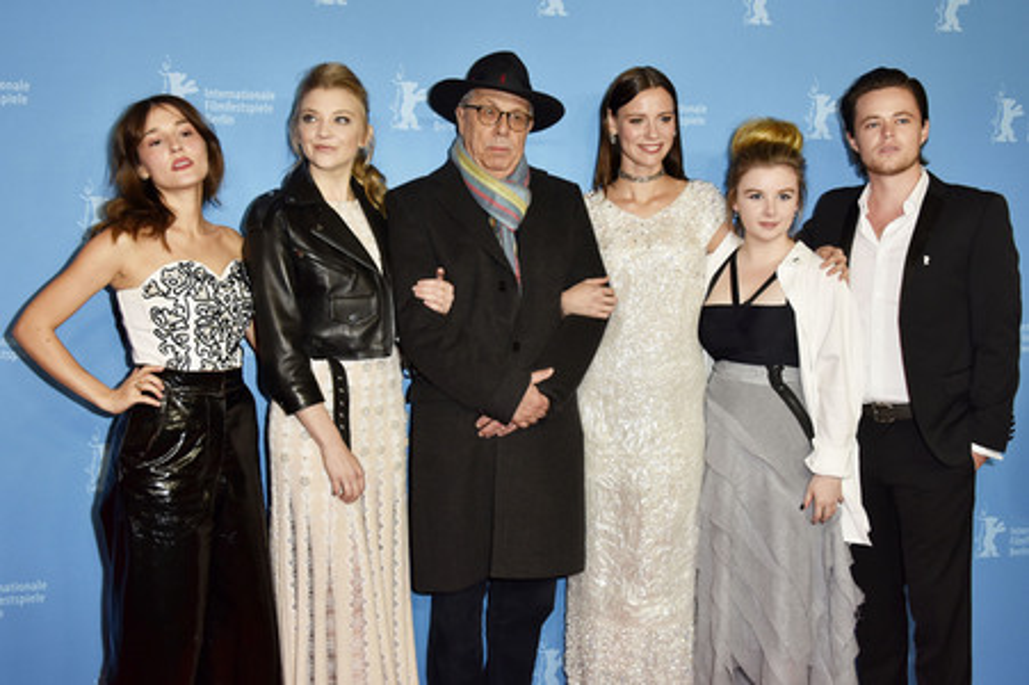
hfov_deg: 53.2
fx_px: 1028
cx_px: 514
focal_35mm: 36
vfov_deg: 36.8
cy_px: 342
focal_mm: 36
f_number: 5.6
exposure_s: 1/125
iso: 800
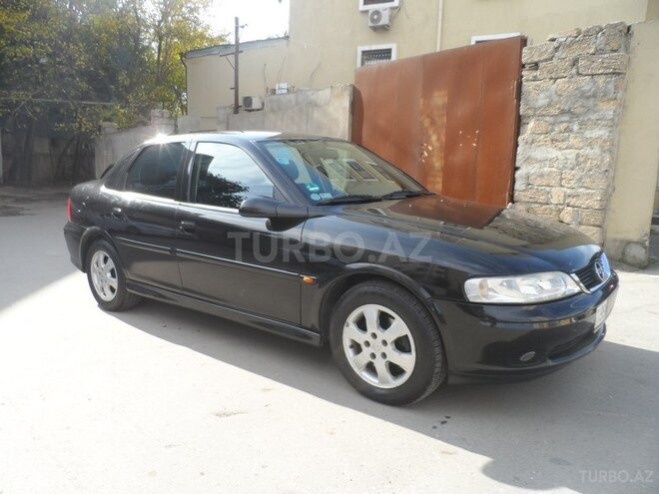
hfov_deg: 71.6
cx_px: 330
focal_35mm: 24
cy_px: 247
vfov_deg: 56.8
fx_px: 457
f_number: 3.2
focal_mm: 4
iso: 80
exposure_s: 1/350
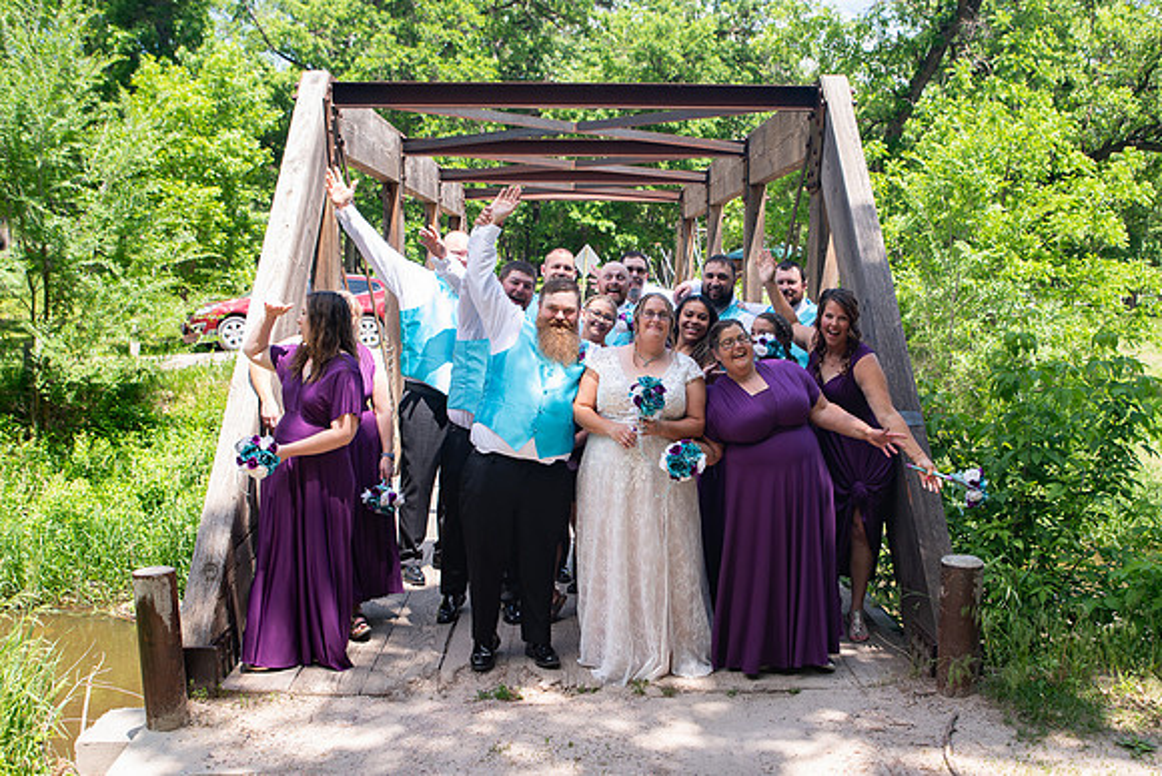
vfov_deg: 34.6
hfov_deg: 50.3
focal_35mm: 38
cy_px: 471
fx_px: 1238
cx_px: 616
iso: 80
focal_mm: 29
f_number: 5
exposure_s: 1/125
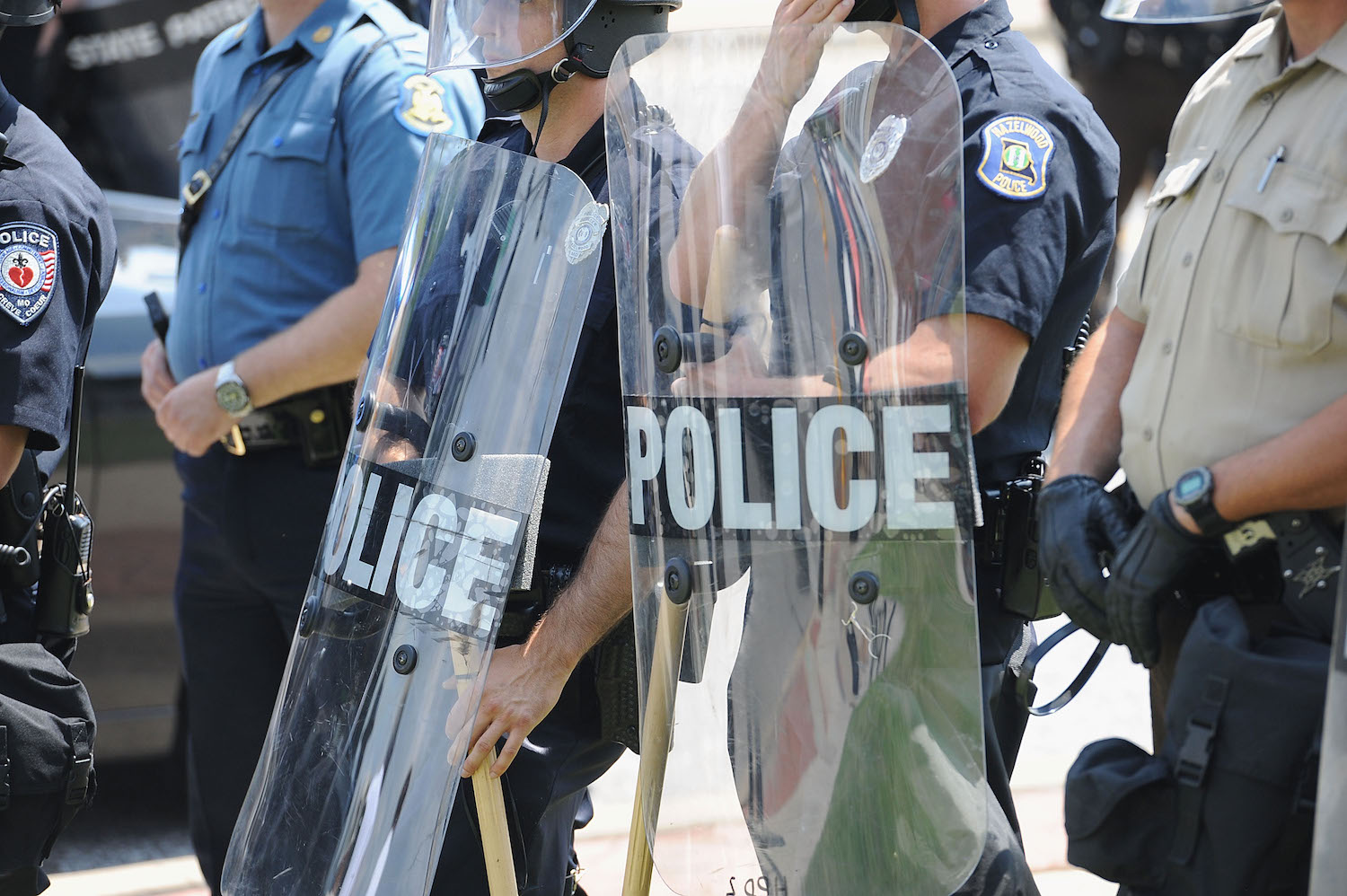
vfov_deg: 6.9
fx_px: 7478
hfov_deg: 10.3
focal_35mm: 200
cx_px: 674
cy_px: 448
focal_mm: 200
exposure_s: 1/1000
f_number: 5
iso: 560
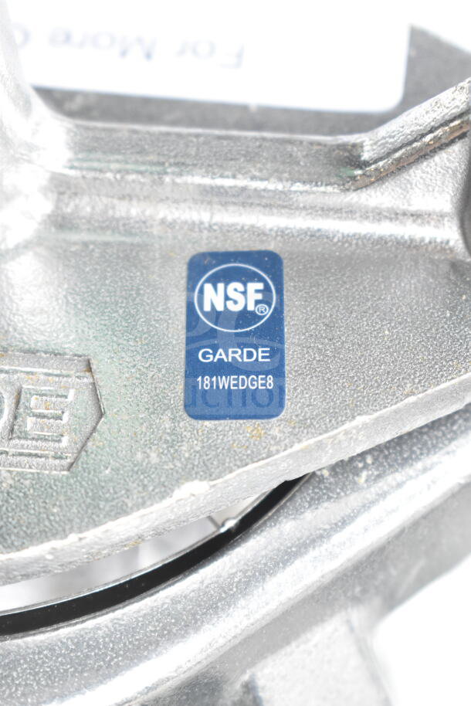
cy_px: 353
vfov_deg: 24.6
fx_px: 1618
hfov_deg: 16.6
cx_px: 236
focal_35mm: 82
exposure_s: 1/160
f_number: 6.3
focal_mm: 55
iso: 1600
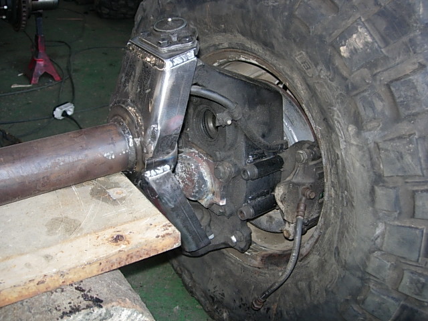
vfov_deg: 37.7
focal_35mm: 38
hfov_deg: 49.0
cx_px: 214
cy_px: 160
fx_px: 470
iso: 79
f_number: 2.8
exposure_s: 1/64
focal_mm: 7.8
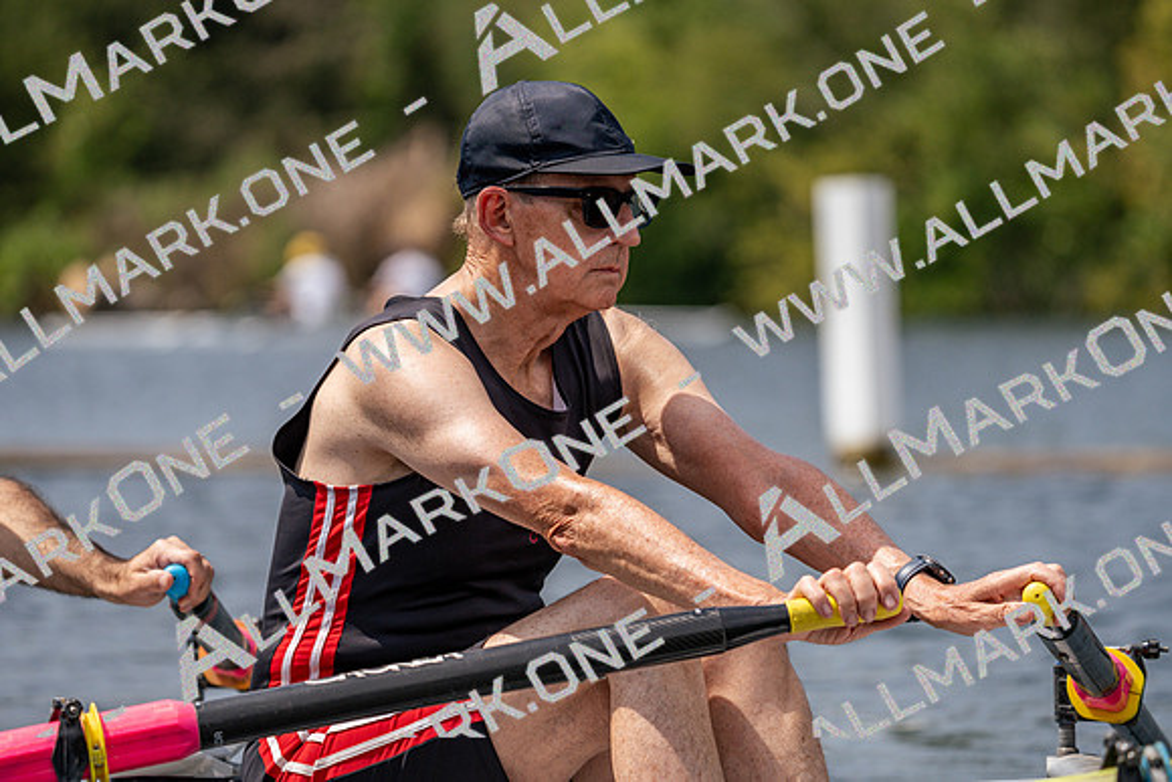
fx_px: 9475
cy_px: 391
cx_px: 586
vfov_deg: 4.7
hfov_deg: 7.1
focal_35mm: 291
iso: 200
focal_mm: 291
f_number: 5.6
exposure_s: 1/1600
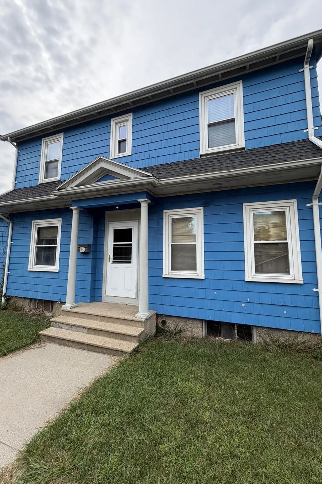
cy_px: 236
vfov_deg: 100.4
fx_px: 201
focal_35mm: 15
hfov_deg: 77.3
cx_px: 163
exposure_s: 1/734
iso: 40
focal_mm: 2.22
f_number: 2.2
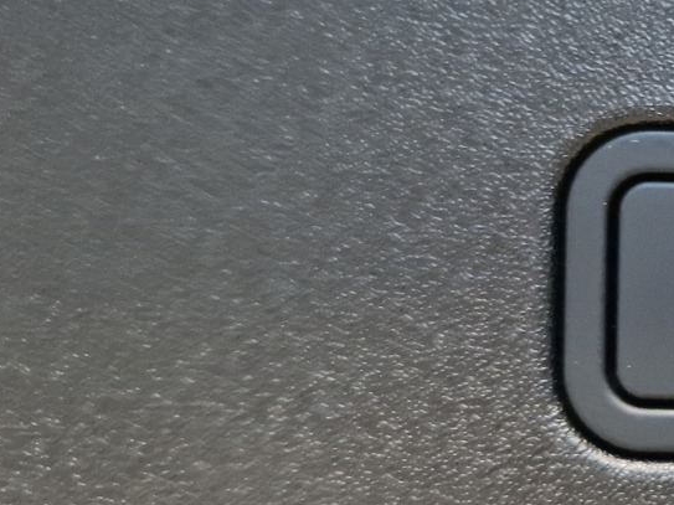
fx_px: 1187
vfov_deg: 24.0
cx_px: 865
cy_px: 233
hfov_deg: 26.9
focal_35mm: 61
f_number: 1.8
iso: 500
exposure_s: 1/50
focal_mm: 5.4
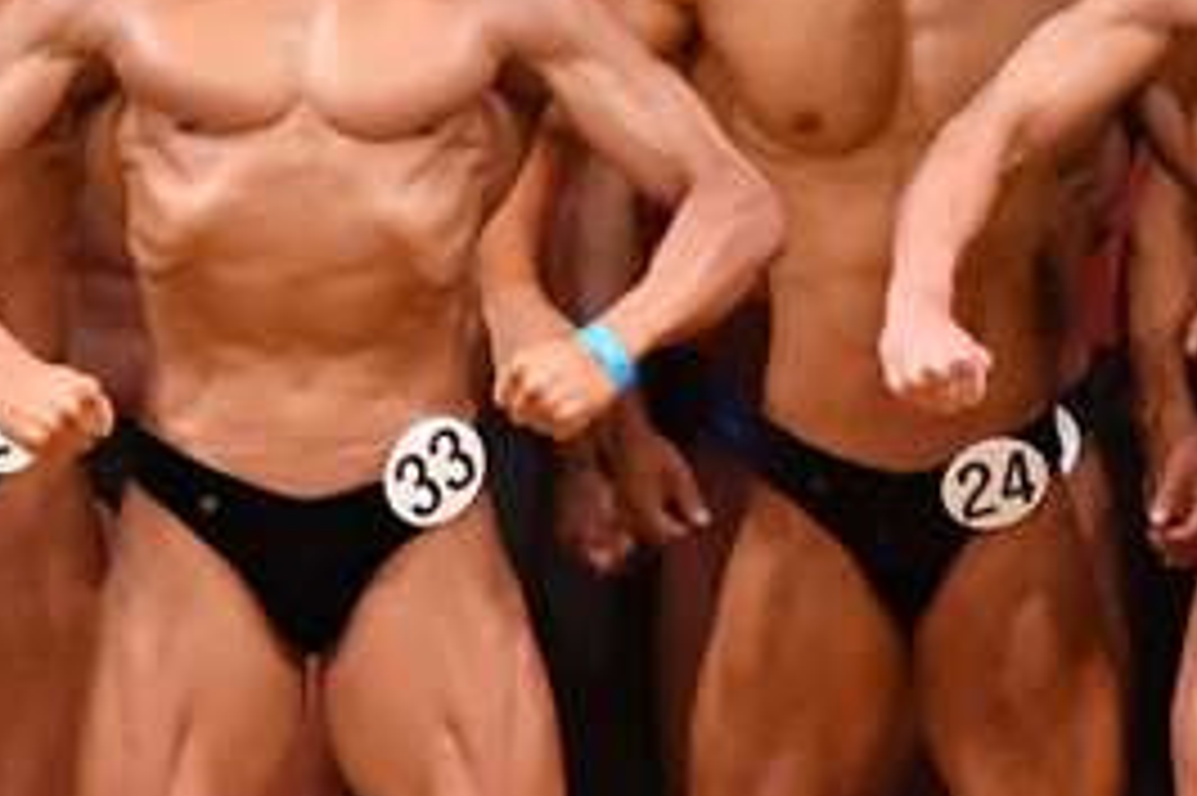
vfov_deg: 1.7
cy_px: 481
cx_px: 1289
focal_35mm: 786
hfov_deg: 2.6
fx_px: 26117
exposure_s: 1/400
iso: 10000
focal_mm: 180
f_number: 5.6
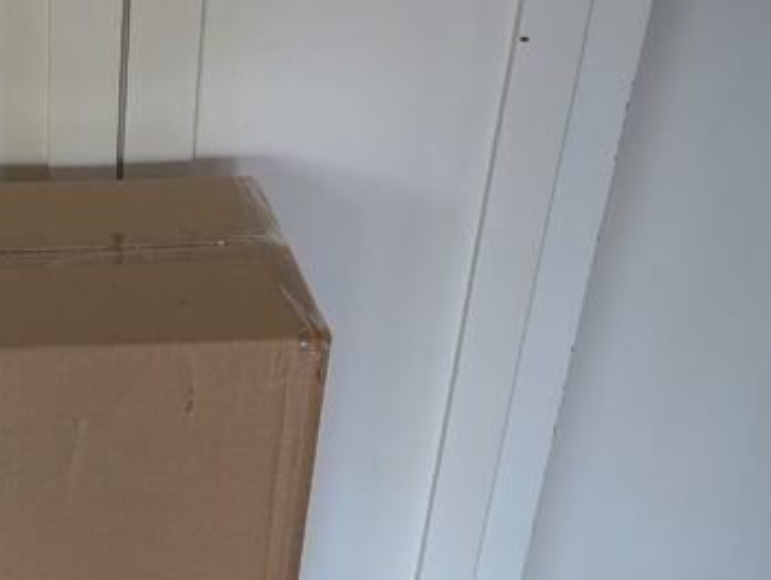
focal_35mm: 70
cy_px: 741
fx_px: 1561
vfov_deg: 19.5
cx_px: -15
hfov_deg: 26.2
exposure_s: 1/63.8
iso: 273
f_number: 1.68
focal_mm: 6.9
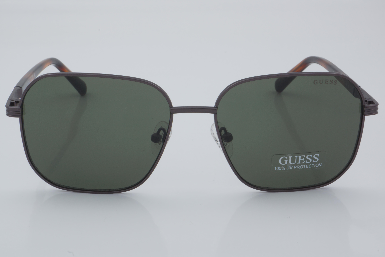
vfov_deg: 20.2
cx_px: 192
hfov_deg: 29.9
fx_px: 722
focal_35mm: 68
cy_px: 128
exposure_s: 1/4
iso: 100
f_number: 32
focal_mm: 45
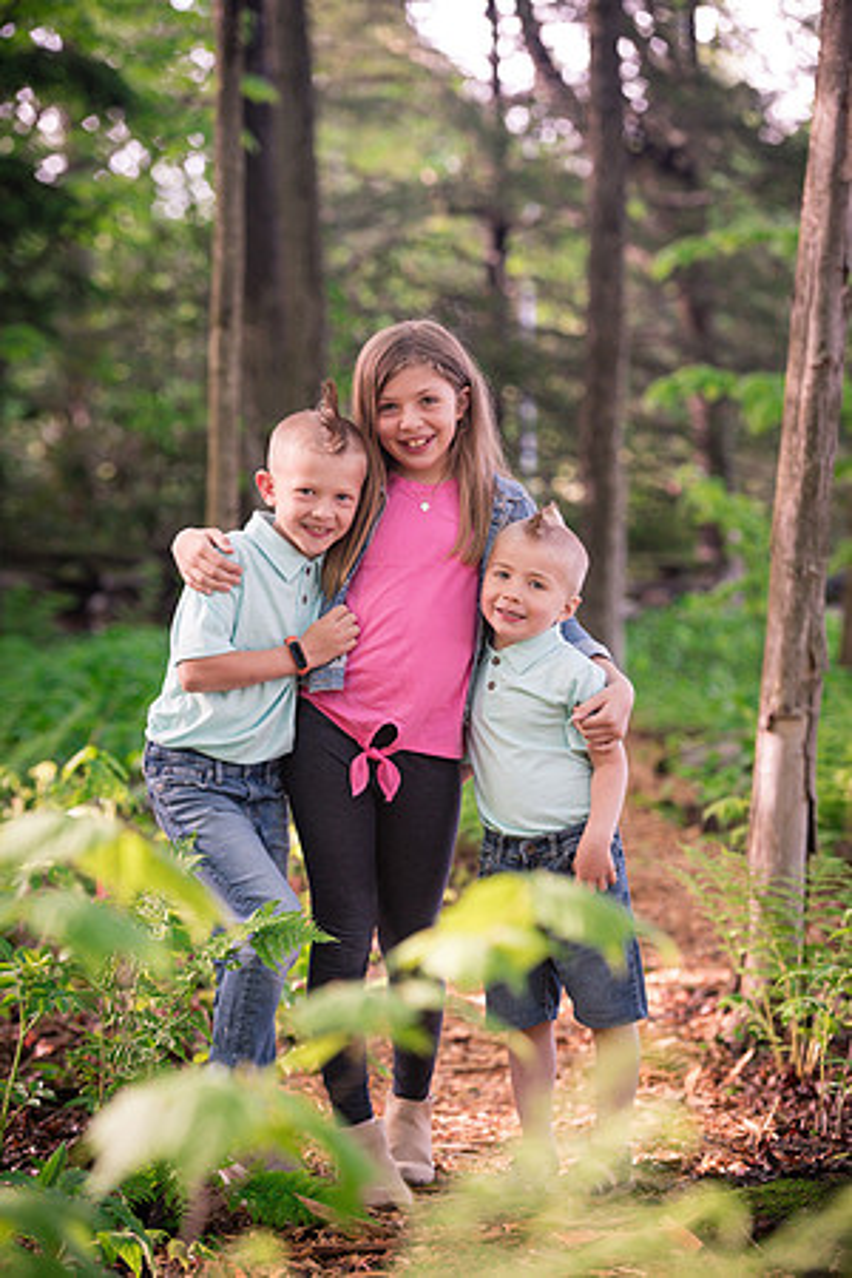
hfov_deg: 13.0
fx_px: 3727
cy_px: 639
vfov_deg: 19.5
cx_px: 426
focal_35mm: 105
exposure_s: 1/160
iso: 640
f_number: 3.5
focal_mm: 105
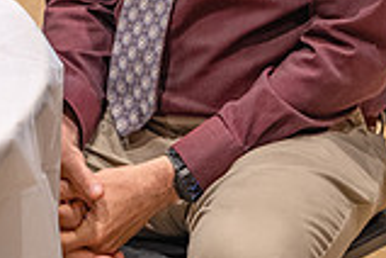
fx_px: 1608
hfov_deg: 13.5
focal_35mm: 150
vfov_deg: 8.7
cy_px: -258
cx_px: 17
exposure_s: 1/100
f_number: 3.2
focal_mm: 36
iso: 1600
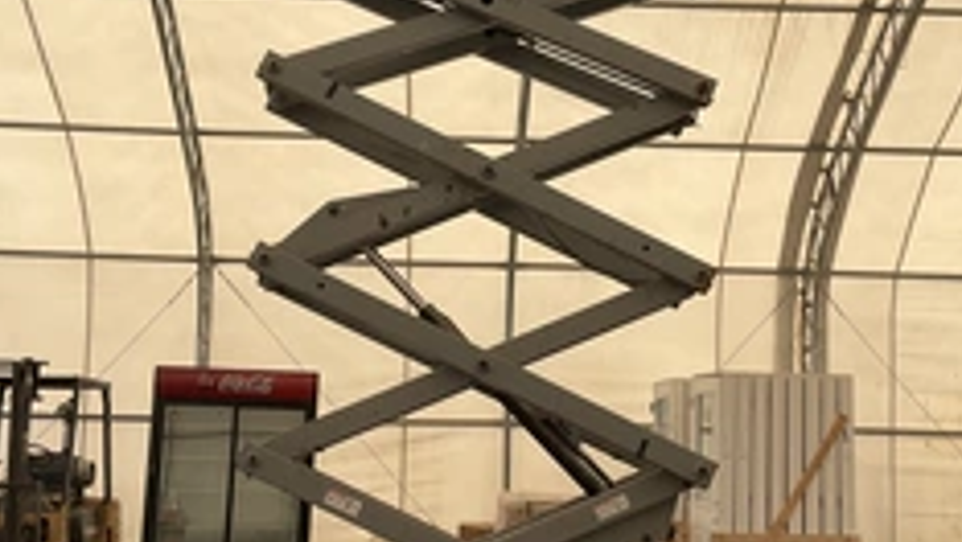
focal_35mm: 54
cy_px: 259
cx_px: 481
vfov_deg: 22.3
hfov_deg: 38.5
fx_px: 1378
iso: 25
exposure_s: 1/335
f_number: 1.8
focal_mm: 3
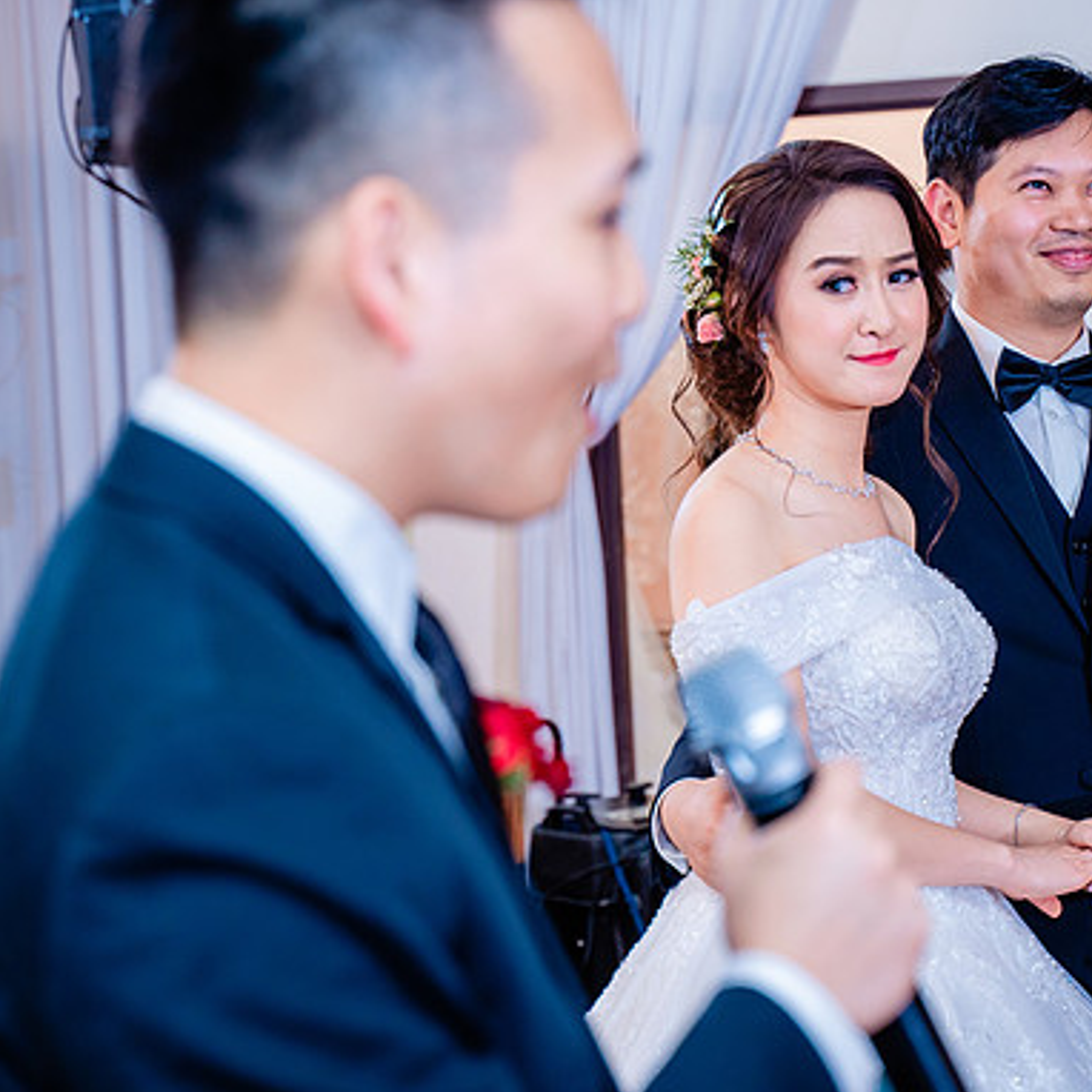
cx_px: 640
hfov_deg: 19.3
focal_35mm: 90
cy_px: 539
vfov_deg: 19.3
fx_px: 3212
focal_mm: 56
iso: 800
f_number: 3.5
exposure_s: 1/160
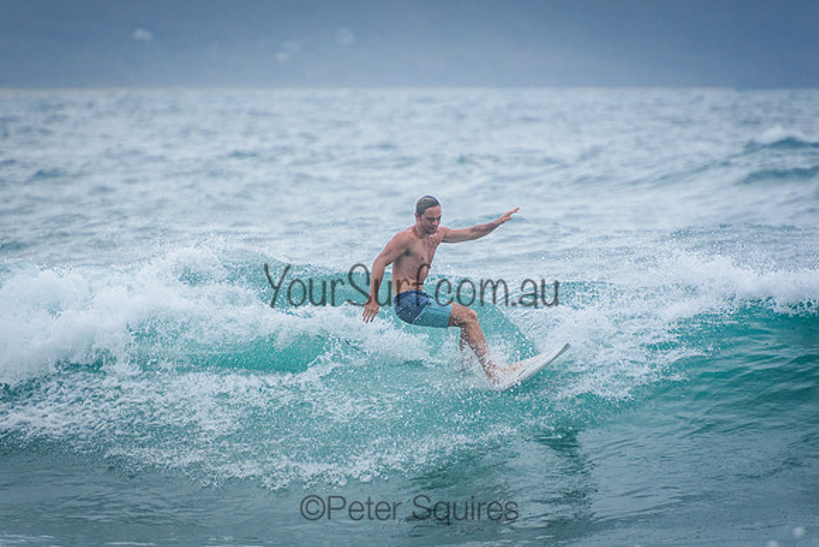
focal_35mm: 614
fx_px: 13978
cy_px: 274
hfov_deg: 3.4
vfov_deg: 2.2
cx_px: 410
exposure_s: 1/2000
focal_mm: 400
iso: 400
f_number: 5.6
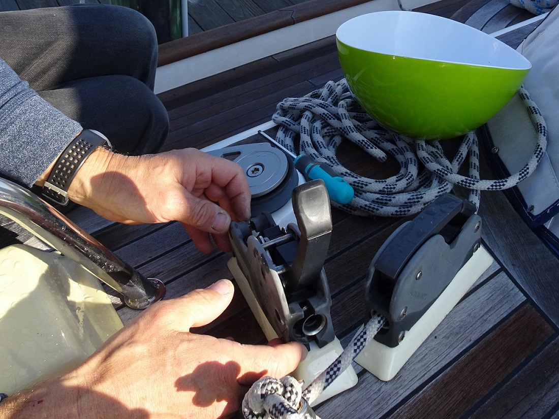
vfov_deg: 56.8
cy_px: 210
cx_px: 280
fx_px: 388
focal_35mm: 24
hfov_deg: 71.6
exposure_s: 1/400
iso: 80
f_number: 3.5
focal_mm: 4.1
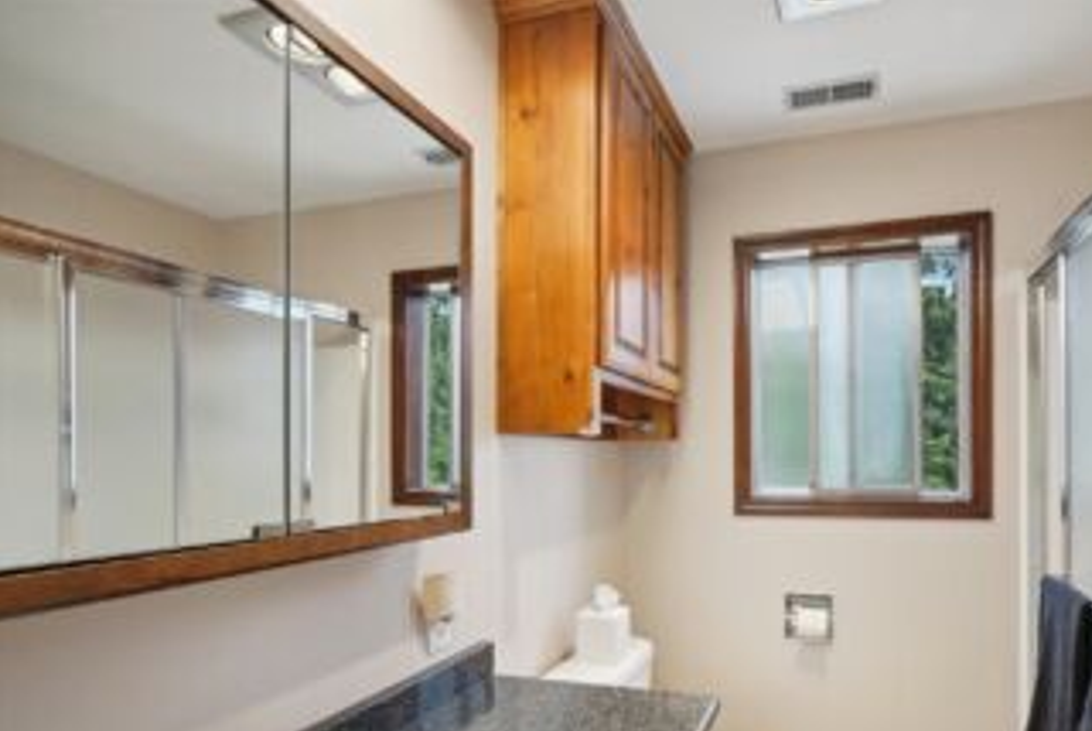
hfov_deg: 82.6
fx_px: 607
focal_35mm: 20
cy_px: 453
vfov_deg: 61.3
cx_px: 672
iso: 400
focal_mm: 16
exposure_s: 1/20
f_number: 8
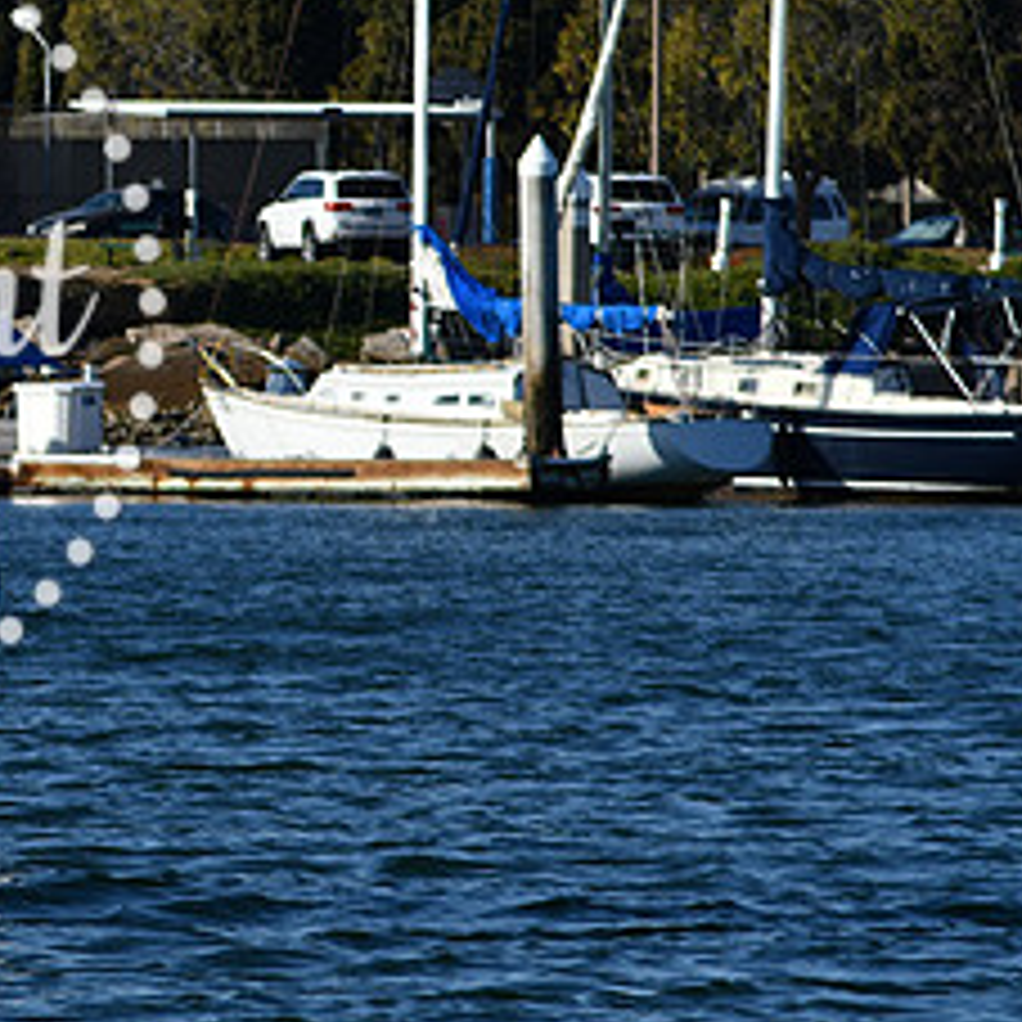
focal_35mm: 555
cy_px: 308
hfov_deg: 3.2
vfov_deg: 3.2
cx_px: -266
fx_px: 18538
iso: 200
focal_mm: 170
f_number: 6.3
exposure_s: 1/1250
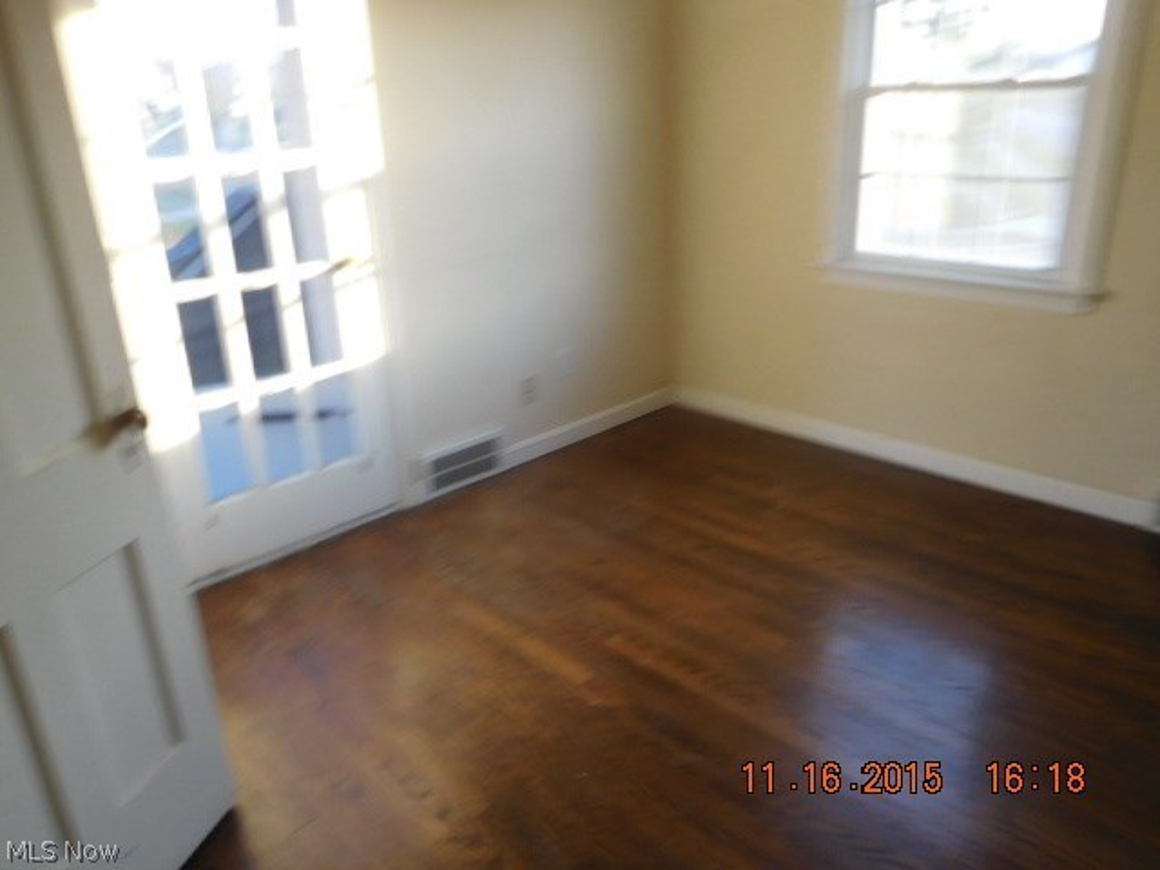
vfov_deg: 54.9
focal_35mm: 25
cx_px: 580
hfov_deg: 69.4
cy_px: 435
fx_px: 838
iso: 160
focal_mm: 4.5
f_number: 3.4
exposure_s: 1/30
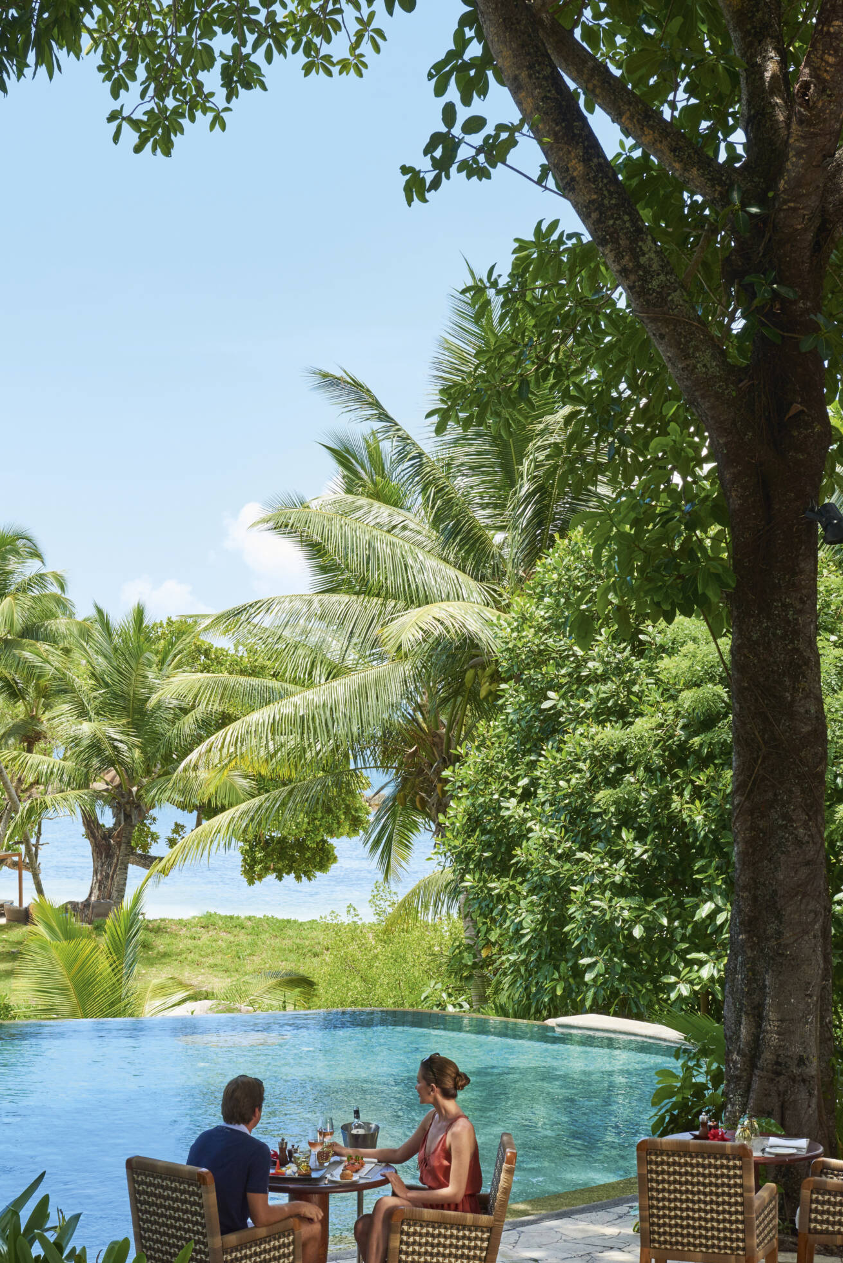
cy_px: 681
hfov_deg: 20.0
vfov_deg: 29.6
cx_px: 308
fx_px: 2386
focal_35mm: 68
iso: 200
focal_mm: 52
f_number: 10
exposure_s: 1/250
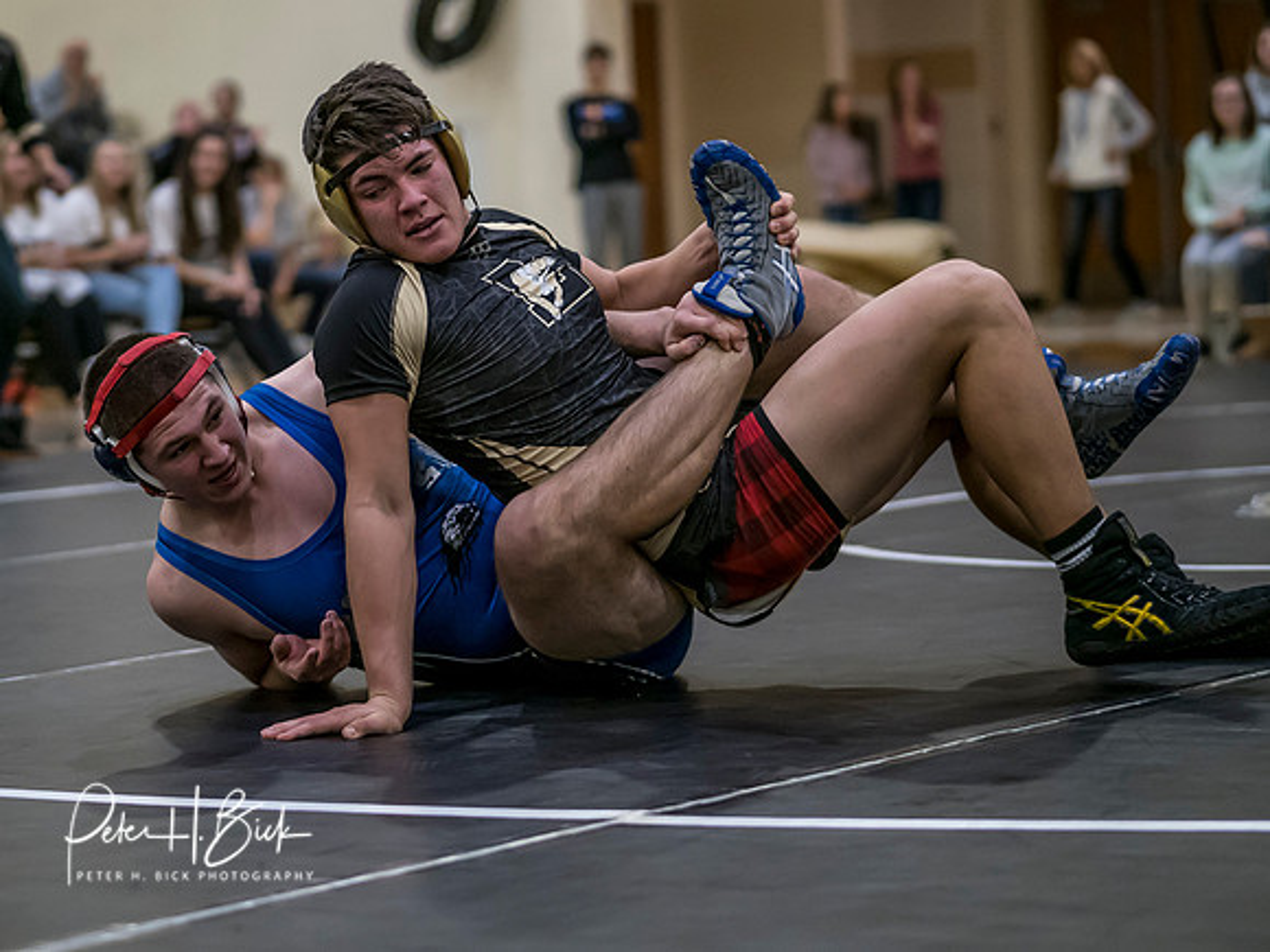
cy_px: 361
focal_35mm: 118
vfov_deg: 12.6
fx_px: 4312
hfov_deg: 16.7
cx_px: 463
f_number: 1.2
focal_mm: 45
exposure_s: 1/1600
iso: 1600
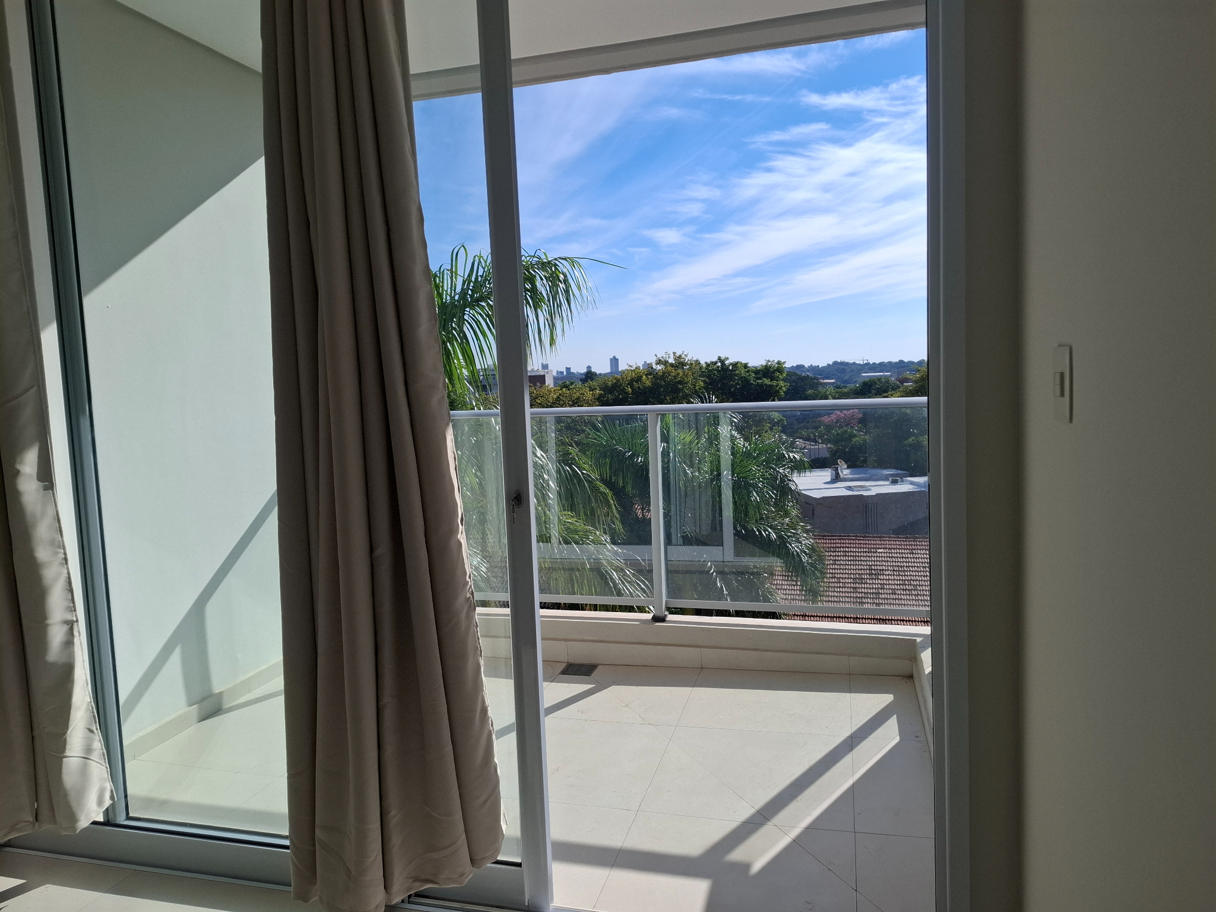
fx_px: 808
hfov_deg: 73.9
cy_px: 456
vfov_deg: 58.9
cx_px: 608
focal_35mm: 23
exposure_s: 1/2674
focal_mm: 5.54
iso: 50
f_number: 1.8
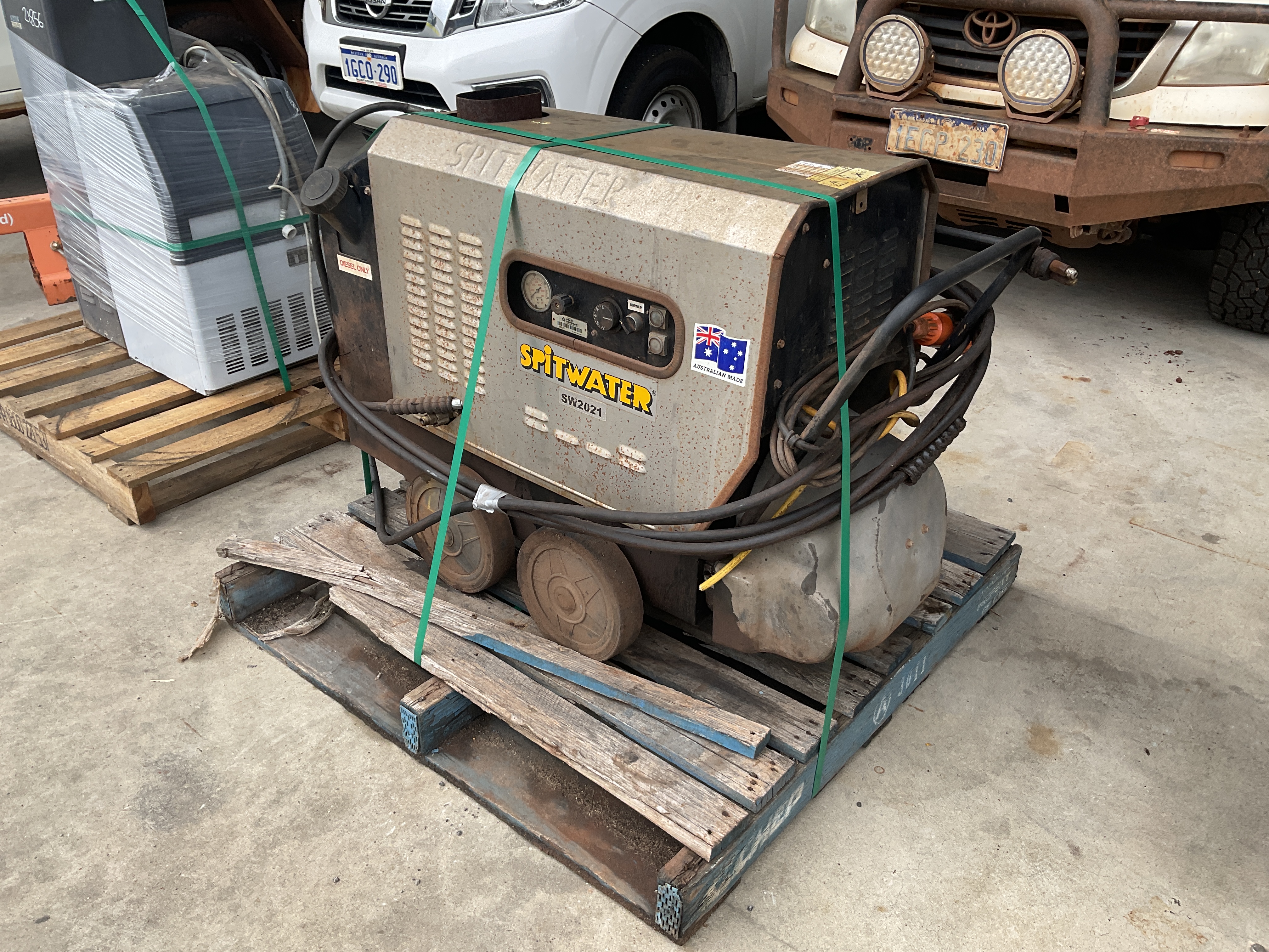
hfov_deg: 61.7
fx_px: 1063
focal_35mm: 29
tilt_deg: -26.9
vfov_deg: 48.2
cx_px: 634
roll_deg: -1.9
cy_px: 476
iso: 16
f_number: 1.8
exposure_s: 1/365
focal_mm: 3
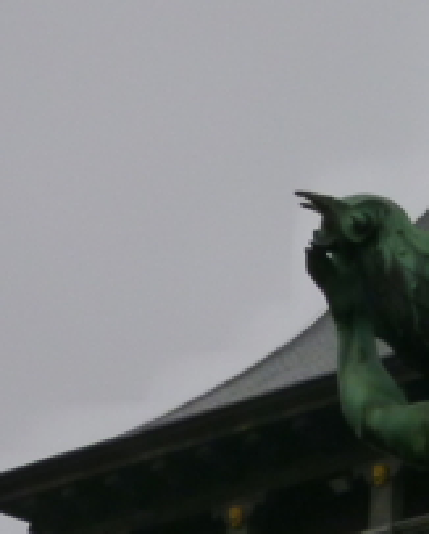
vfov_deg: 8.0
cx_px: 647
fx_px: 3769
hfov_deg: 6.4
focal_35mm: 238
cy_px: -147
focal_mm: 11
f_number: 3.9
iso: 160
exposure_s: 1/125
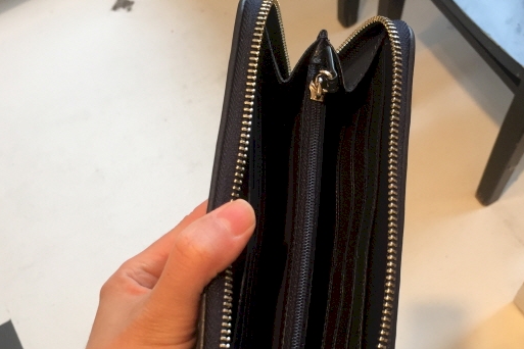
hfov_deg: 41.9
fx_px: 684
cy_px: 261
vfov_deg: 28.2
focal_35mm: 47
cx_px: 286
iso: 32
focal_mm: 4.15
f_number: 2.2
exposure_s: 1/40
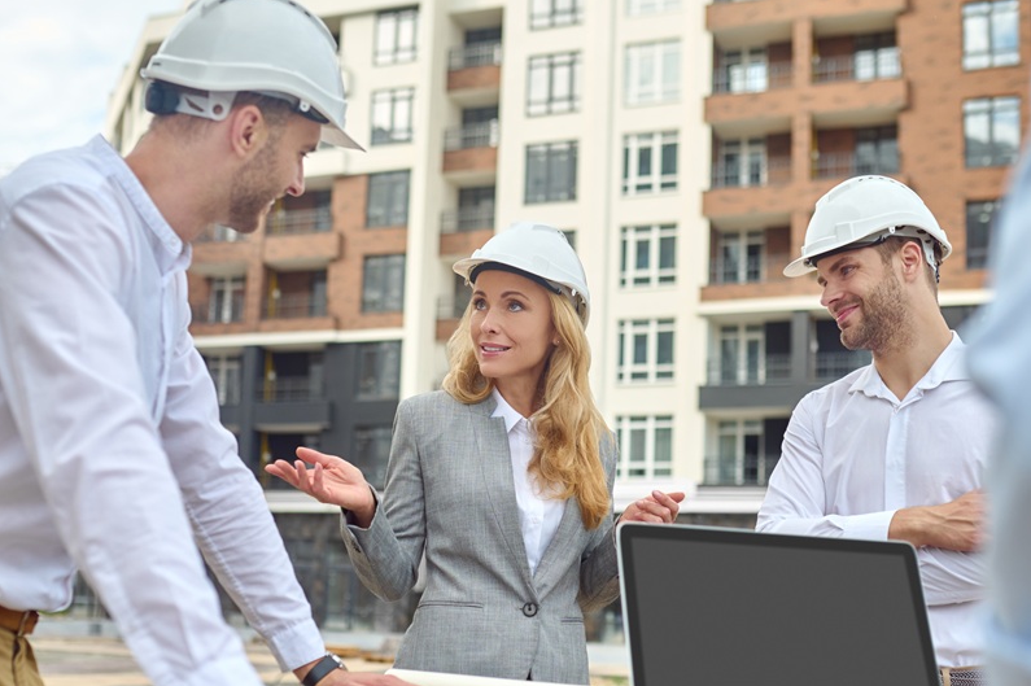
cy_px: 395
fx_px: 1259
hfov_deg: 44.5
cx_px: 459
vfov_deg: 30.4
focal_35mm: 44
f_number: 2.5
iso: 320
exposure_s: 1/2500
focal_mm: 35
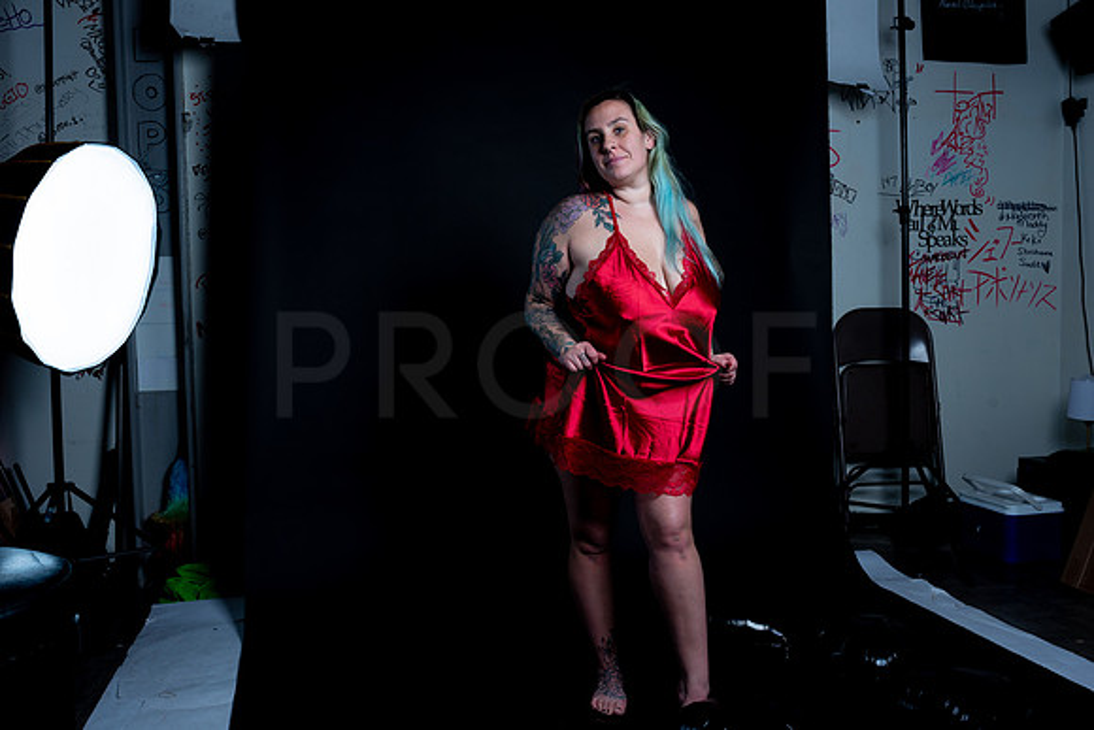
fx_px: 1064
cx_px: 547
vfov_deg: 37.9
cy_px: 365
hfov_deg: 54.4
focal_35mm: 35
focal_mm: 35
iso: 100
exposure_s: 1/160
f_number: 10
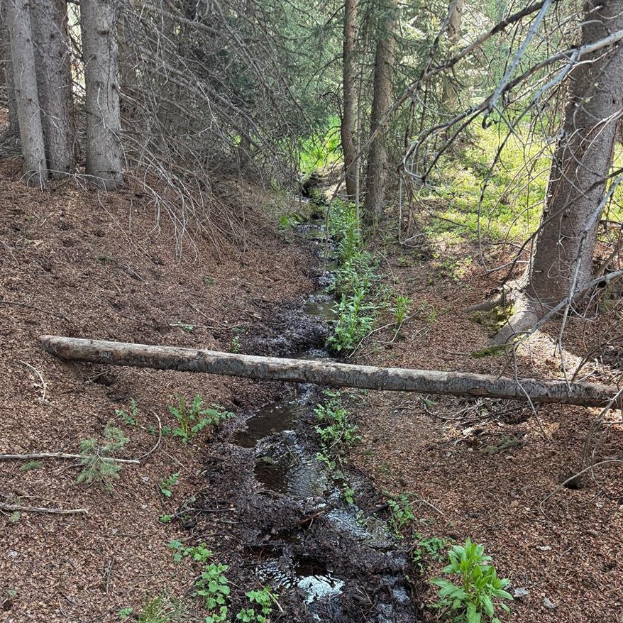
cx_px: 306
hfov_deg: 55.6
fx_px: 590
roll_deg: -0.1
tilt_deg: -21.3
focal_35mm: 29
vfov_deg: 54.9
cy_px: 392
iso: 200
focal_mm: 6.76
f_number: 1.78
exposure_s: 1/85
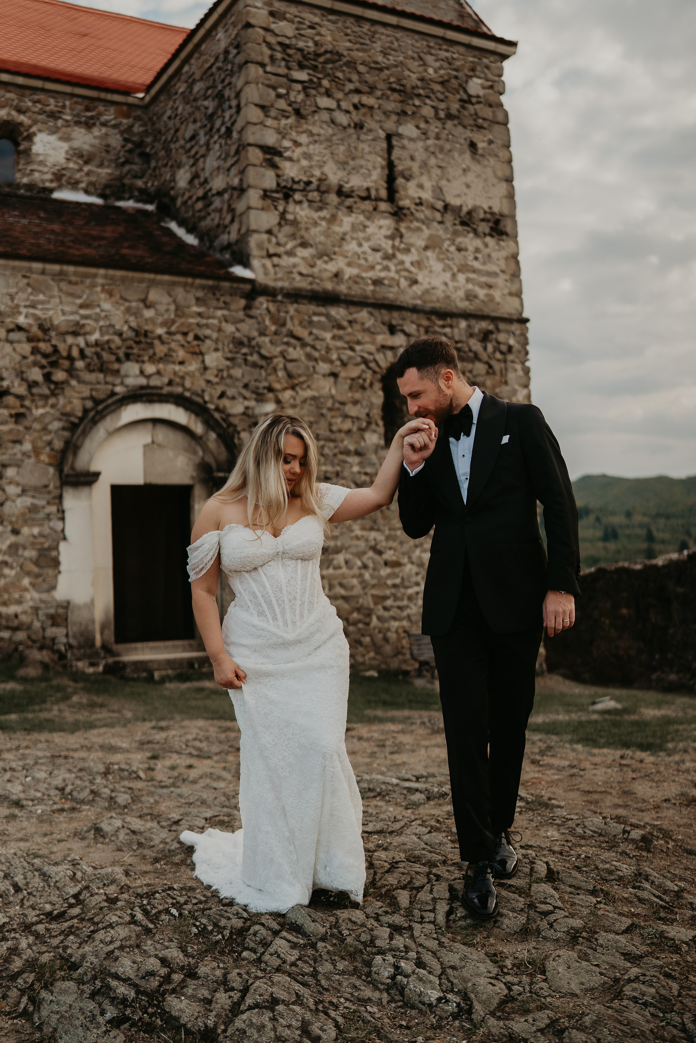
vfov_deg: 54.4
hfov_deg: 37.9
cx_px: 348
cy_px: 522
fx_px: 1015
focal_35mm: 35
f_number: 1.8
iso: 640
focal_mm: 35
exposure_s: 1/4000
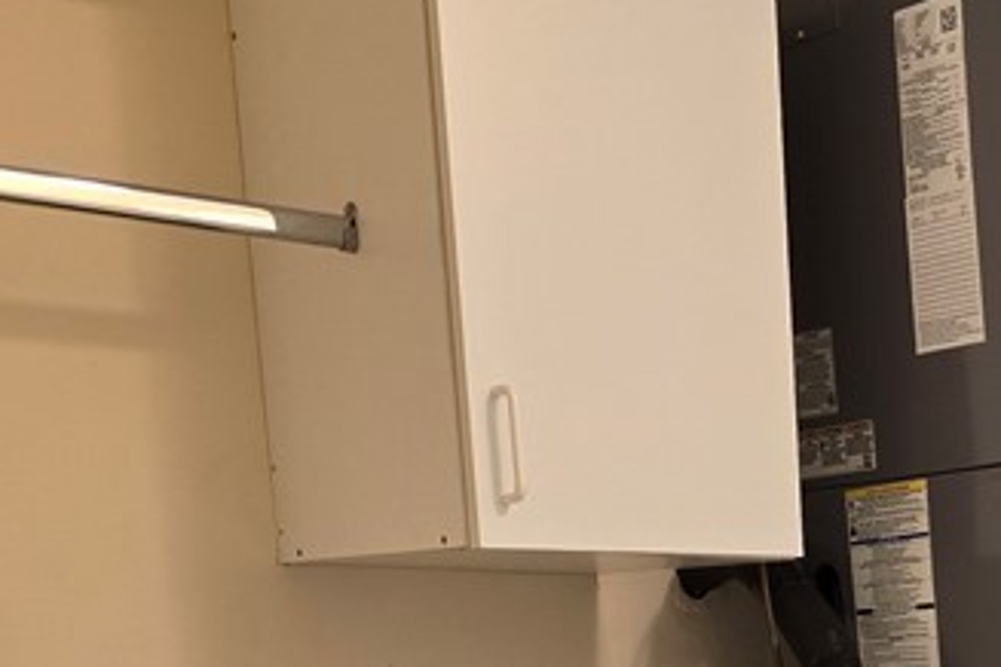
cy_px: 1056
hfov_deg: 24.8
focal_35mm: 75
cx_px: 1151
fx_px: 2085
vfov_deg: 16.3
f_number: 1.7
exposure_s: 1/120
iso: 320
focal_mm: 6.3
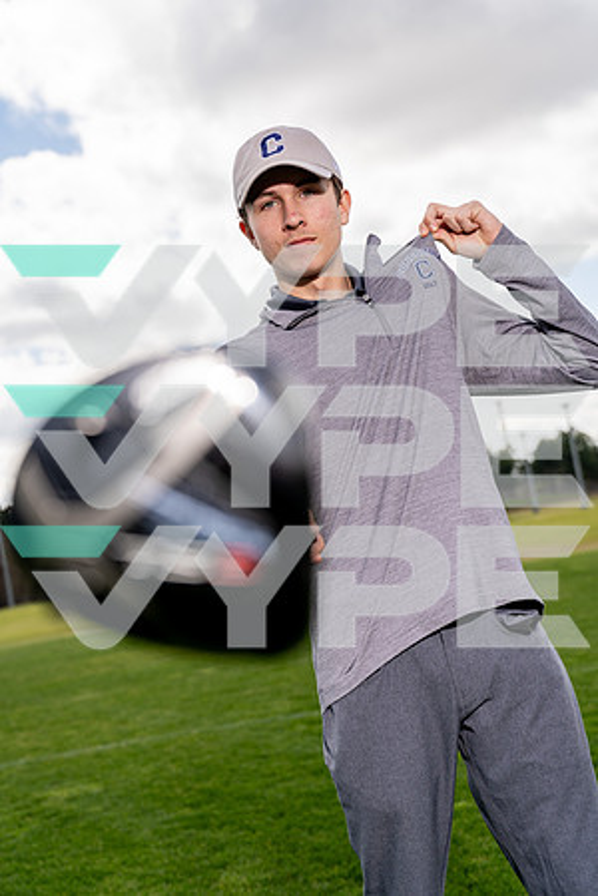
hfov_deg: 26.0
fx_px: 1296
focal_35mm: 52
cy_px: 448
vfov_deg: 38.2
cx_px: 299
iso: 100
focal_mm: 52
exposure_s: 1/1000
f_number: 4
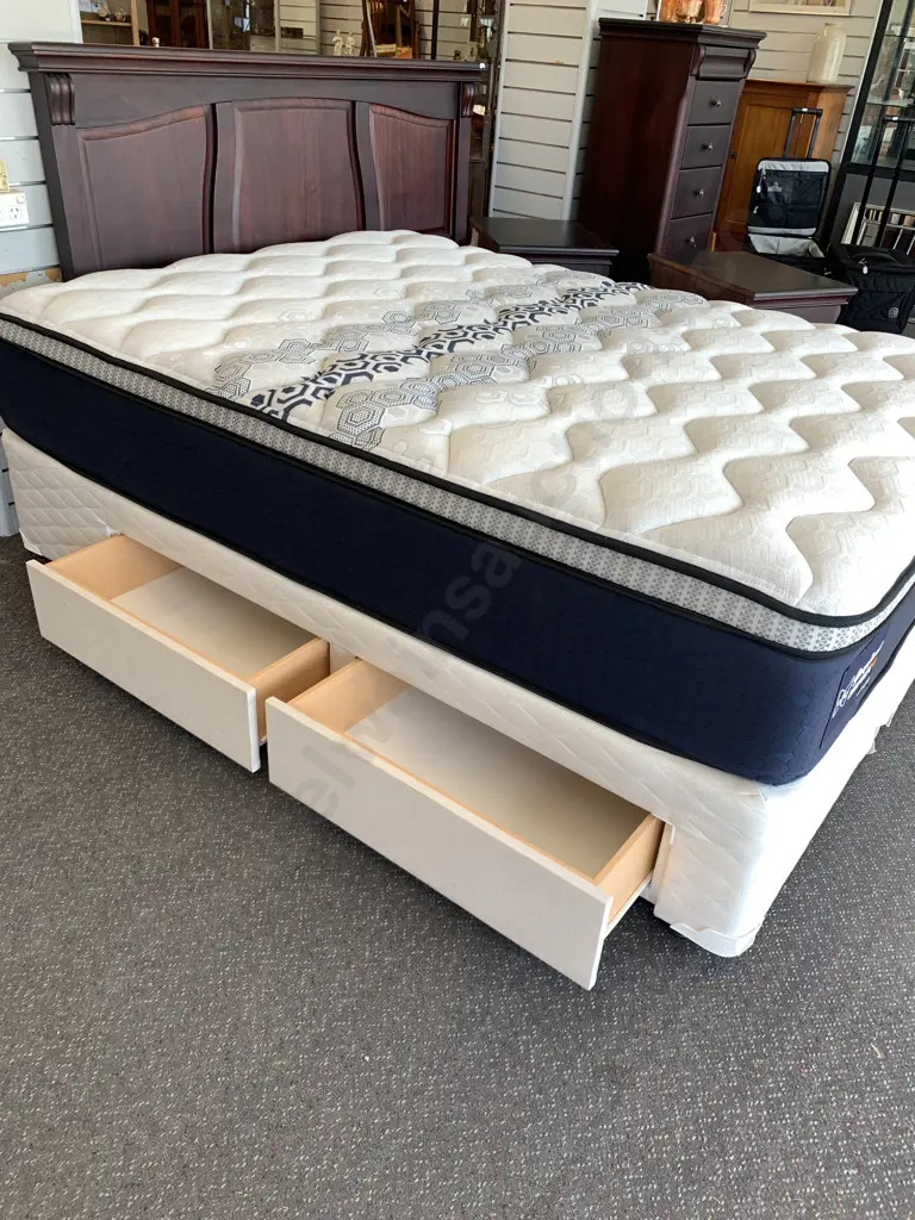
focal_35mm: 26
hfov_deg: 53.1
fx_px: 916
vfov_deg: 67.3
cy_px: 610
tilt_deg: -30.4
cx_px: 458
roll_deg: -4.8
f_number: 1.8
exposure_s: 1/101
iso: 25
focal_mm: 4.25
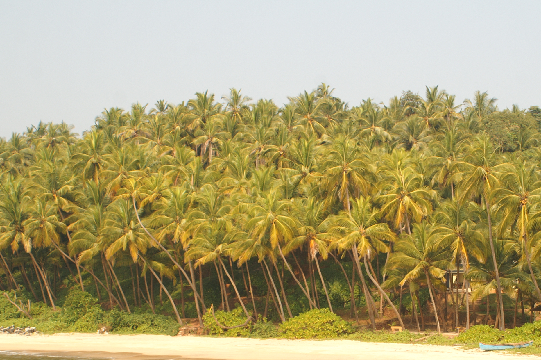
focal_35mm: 85
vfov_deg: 16.0
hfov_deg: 23.8
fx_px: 1273
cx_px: 375
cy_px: 253
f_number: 11
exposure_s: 1/80
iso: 100
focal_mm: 35
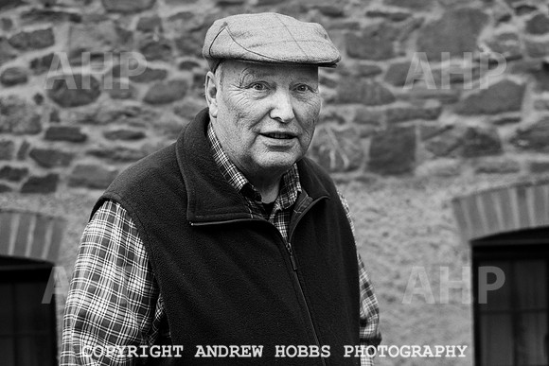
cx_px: 276
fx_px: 672
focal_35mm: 44
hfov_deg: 44.5
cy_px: 114
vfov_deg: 30.2
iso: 1600
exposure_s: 1/250
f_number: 2.8
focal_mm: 32
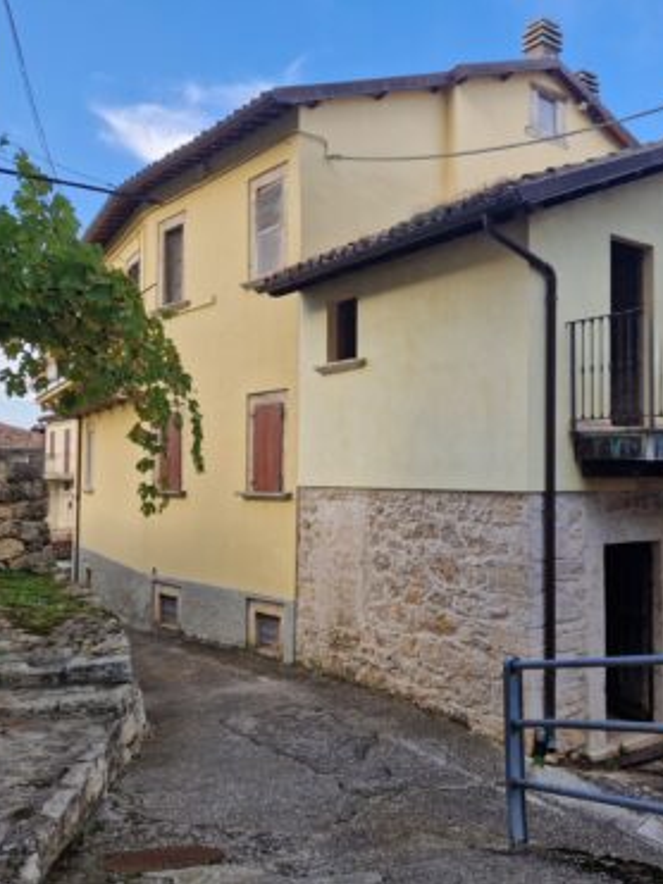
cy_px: 442
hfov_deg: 44.0
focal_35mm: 31
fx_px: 792
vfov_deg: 58.4
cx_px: 491
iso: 50
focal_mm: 5.4
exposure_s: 1/370
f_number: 1.8
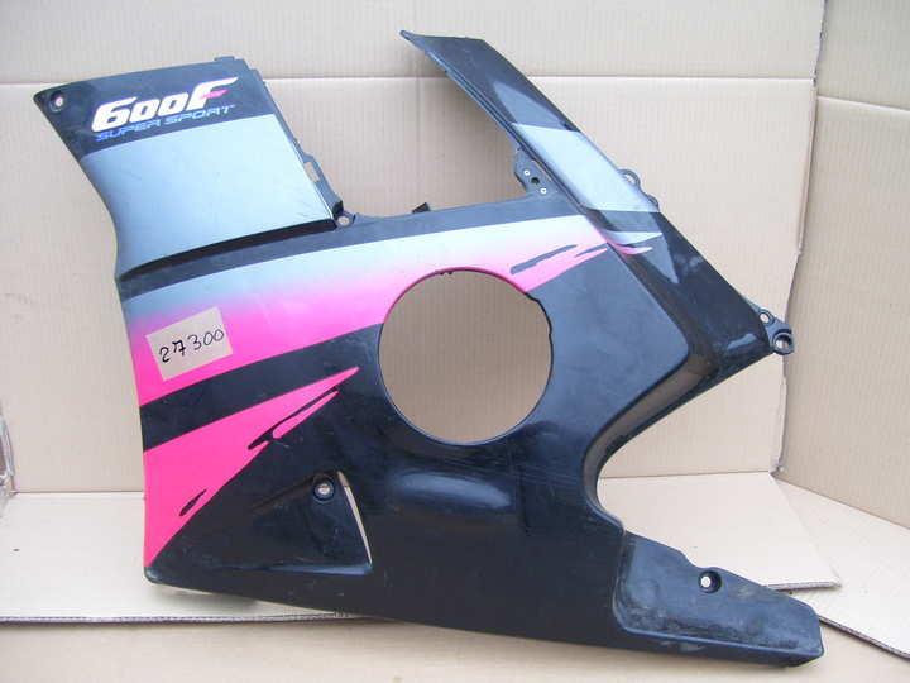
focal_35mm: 37
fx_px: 973
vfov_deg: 38.7
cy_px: 342
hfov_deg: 50.1
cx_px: 455
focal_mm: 6
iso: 100
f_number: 2.7
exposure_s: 1/30
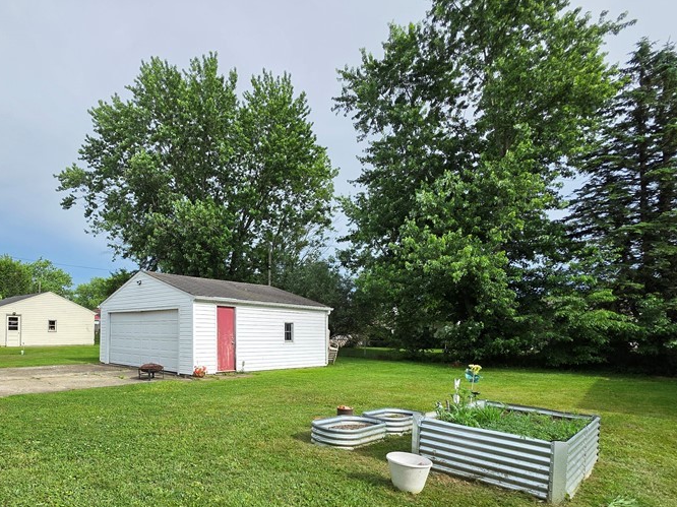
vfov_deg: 64.7
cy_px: 324
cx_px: 221
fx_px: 391
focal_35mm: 20
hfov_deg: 78.8
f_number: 1.9
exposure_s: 1/1248
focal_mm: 2.2
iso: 40
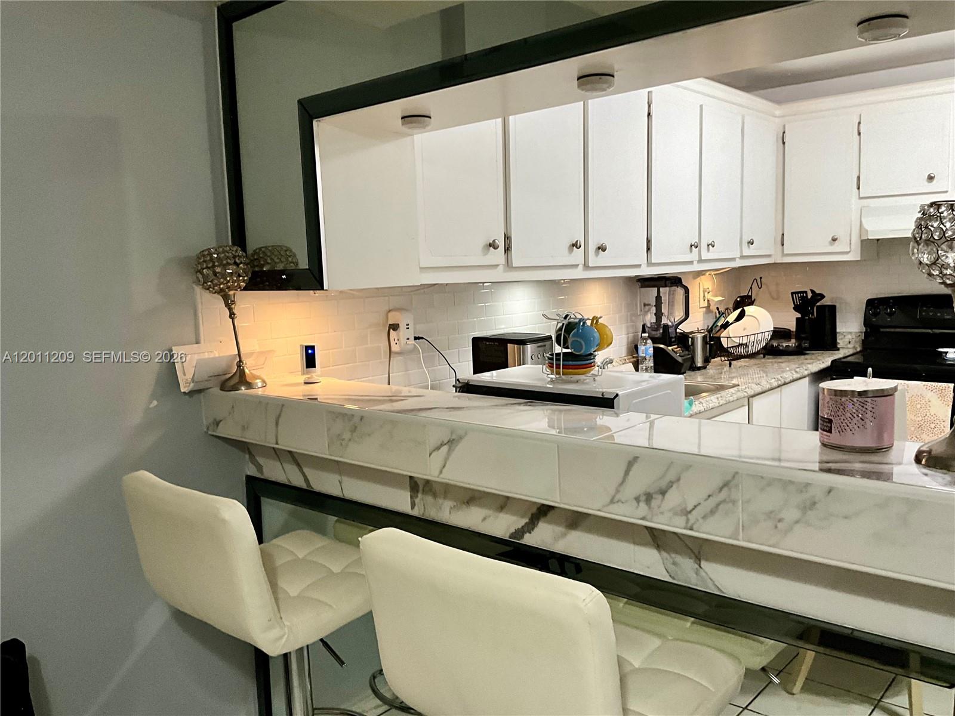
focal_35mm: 29
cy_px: 358
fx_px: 800
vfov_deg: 48.2
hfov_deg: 61.7
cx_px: 478
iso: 125
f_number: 1.8
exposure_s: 1/60
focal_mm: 3
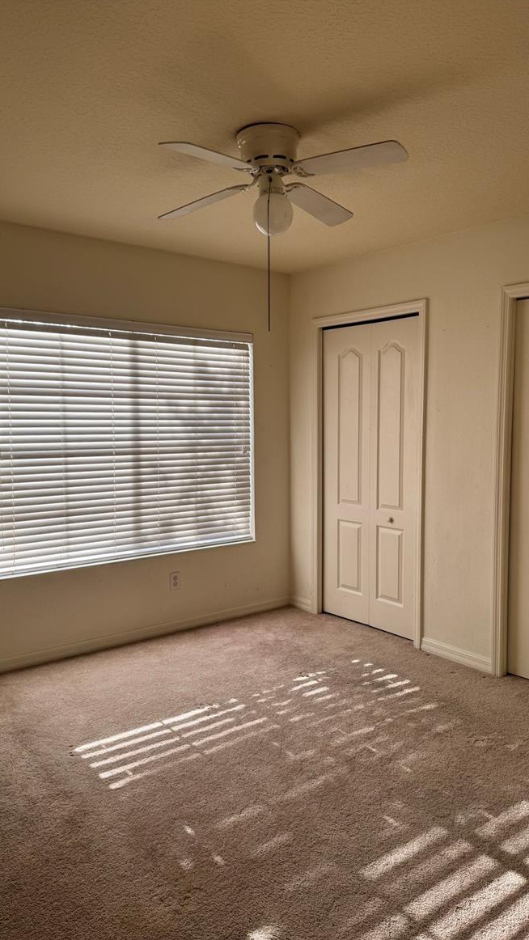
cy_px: 484
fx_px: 673
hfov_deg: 42.9
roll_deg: +1.0
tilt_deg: -4.9
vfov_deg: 69.8
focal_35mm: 27
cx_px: 285
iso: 64
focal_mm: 6.76
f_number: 1.78
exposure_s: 1/218
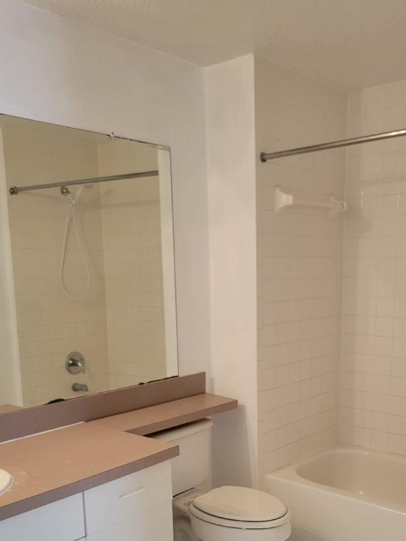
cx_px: 255
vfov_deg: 47.9
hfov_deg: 37.5
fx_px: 594
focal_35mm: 38
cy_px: 375
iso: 200
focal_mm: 5.4
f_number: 1.8
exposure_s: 1/40
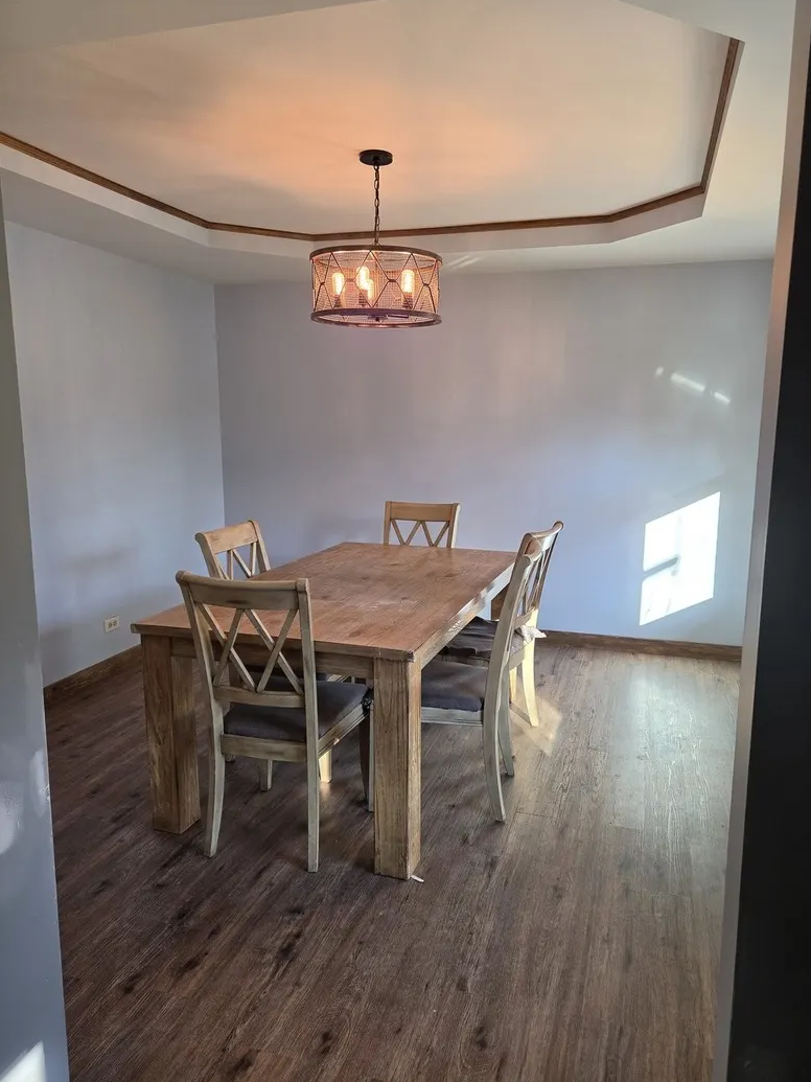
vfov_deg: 71.6
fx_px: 750
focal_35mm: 24
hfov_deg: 56.8
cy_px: 529
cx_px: 422
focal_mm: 5.4
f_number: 1.8
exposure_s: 1/120
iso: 100
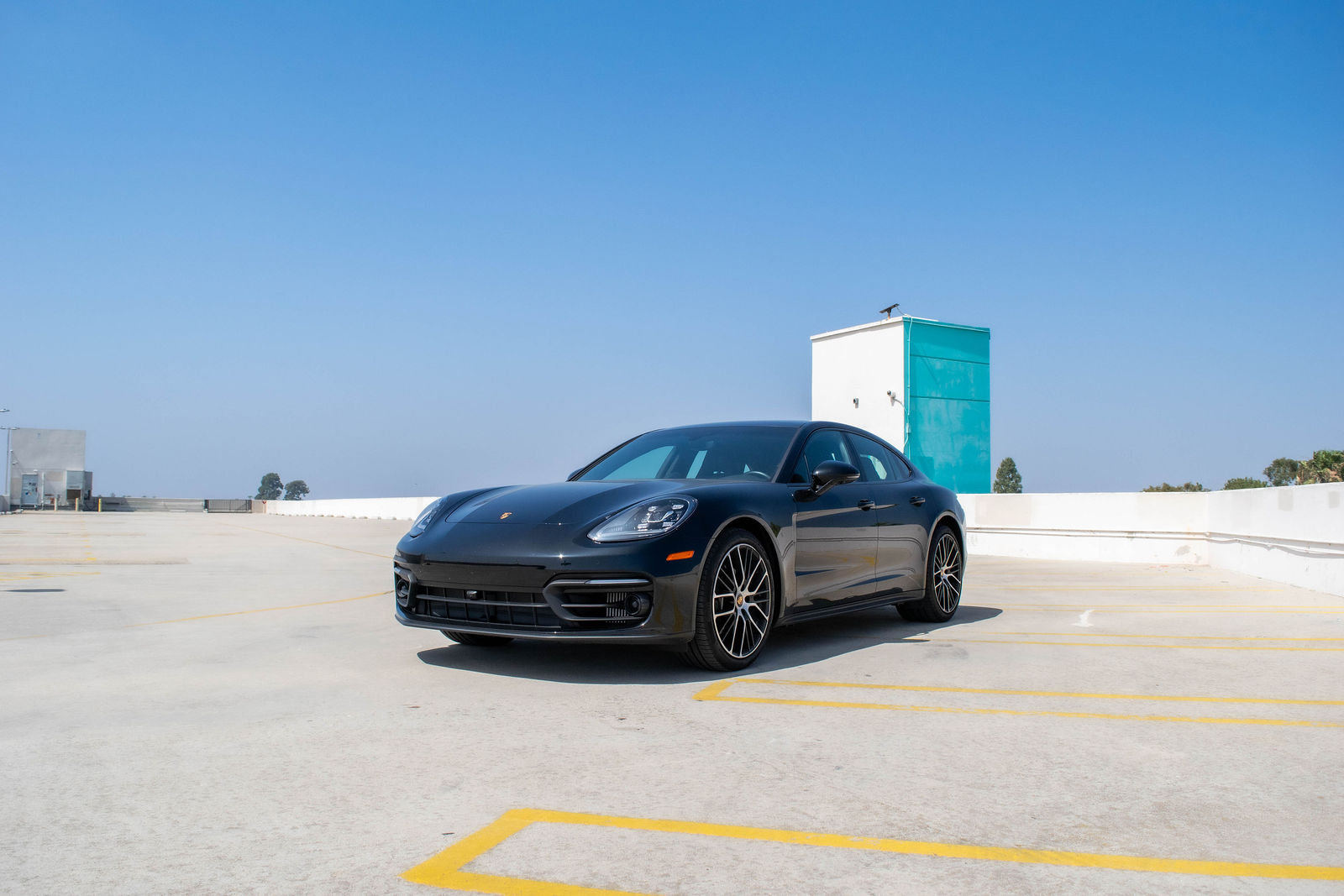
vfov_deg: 47.9
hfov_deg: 67.4
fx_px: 1008
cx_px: 672
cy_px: 448
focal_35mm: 27
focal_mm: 18
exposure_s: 1/2000
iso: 400
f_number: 8
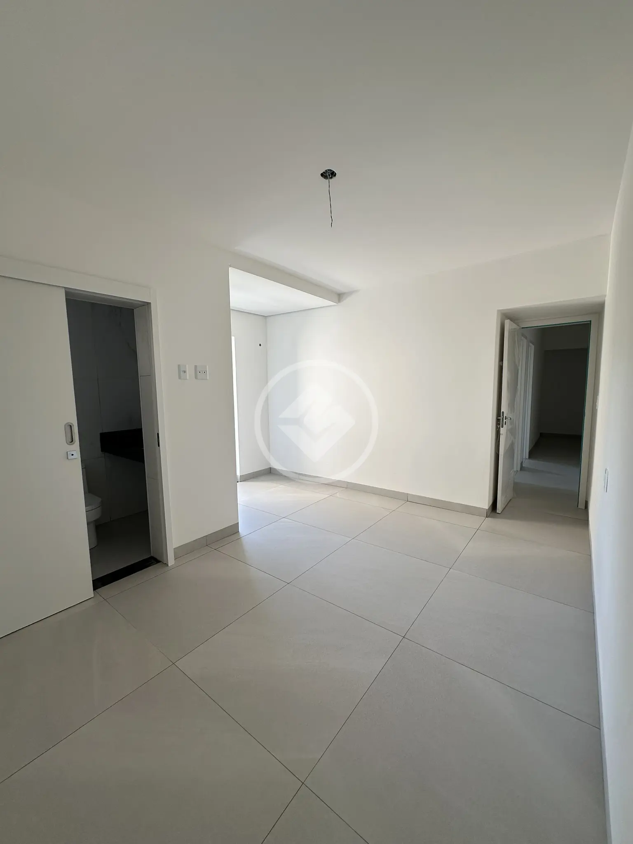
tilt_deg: -5.9
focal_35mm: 14
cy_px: 422
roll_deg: +1.0
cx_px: 316
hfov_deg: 85.7
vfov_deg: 102.1
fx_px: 341
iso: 50
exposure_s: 1/99
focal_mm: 2.22
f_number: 2.2
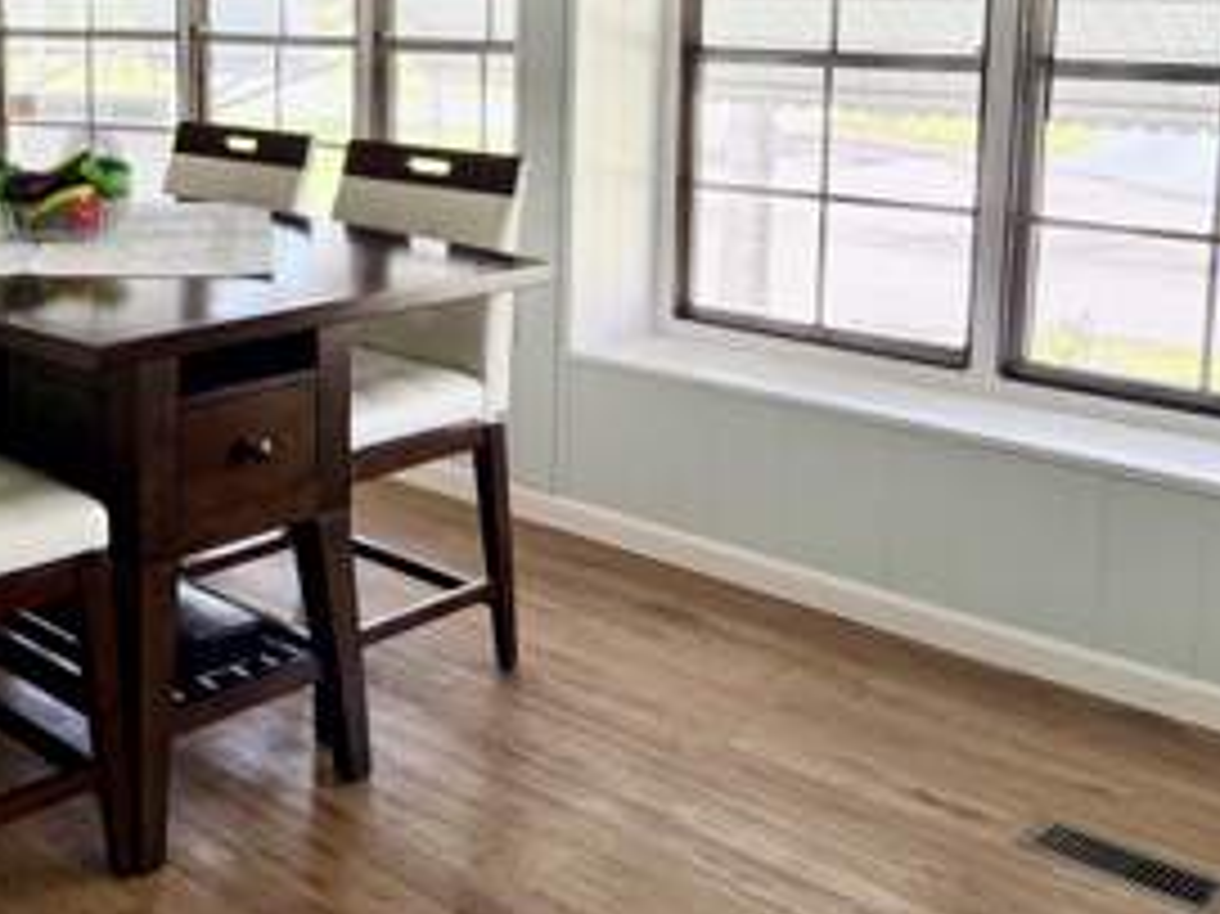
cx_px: 189
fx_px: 1620
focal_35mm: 46
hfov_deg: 39.1
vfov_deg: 30.8
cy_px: 191
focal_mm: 5.96
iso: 125
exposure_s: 1/184
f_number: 1.6
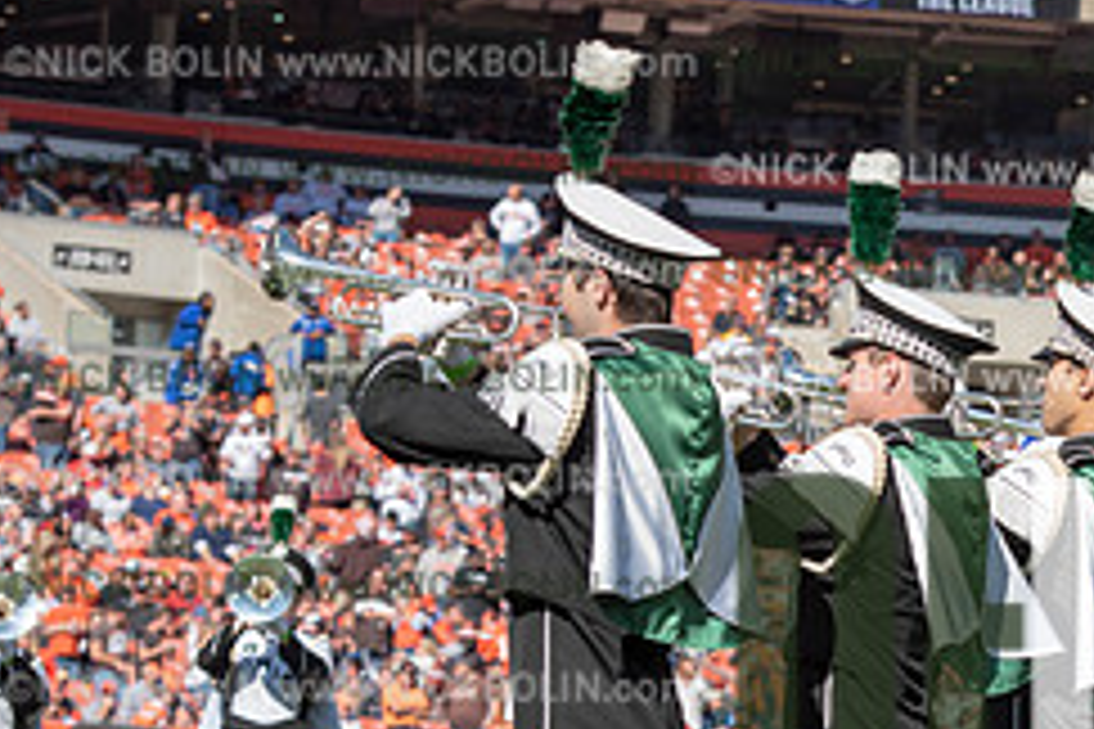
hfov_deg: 8.6
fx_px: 7262
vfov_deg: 5.7
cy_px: 691
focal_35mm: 239
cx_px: 1053
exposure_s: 1/2000
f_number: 5
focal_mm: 100
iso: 400
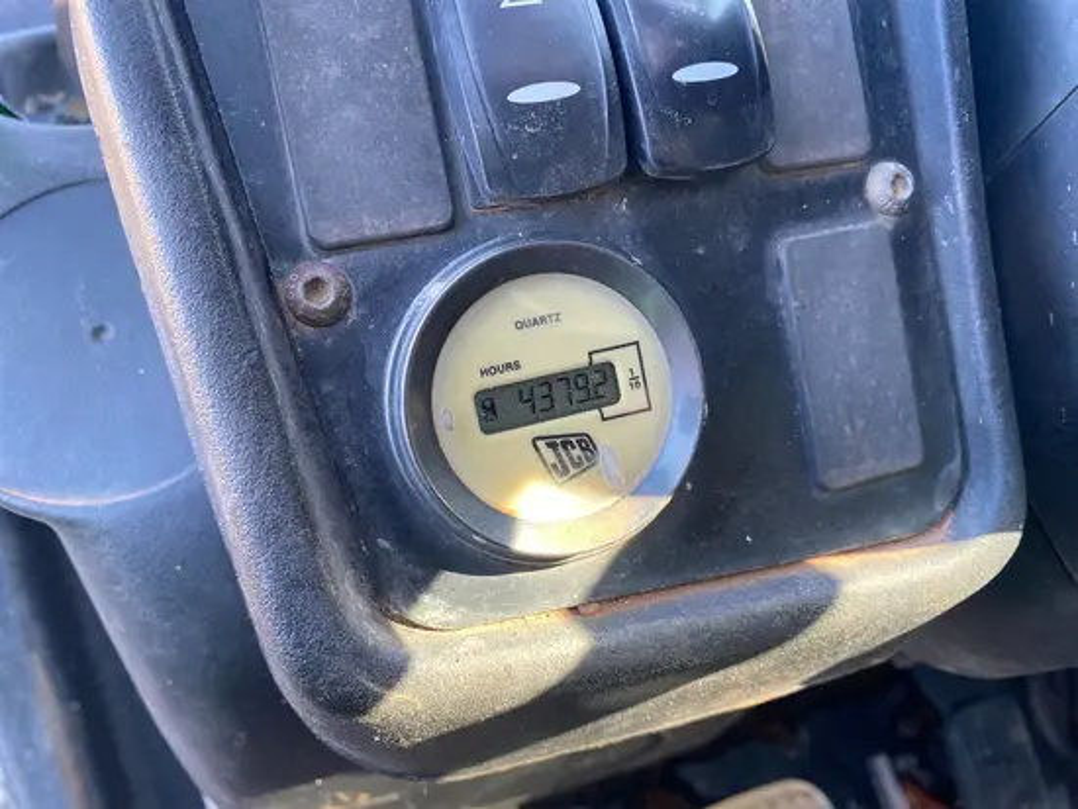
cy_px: 404
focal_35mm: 26
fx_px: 810
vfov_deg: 53.1
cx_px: 539
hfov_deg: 67.3
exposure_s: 1/121
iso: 125
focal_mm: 4.25
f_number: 1.8
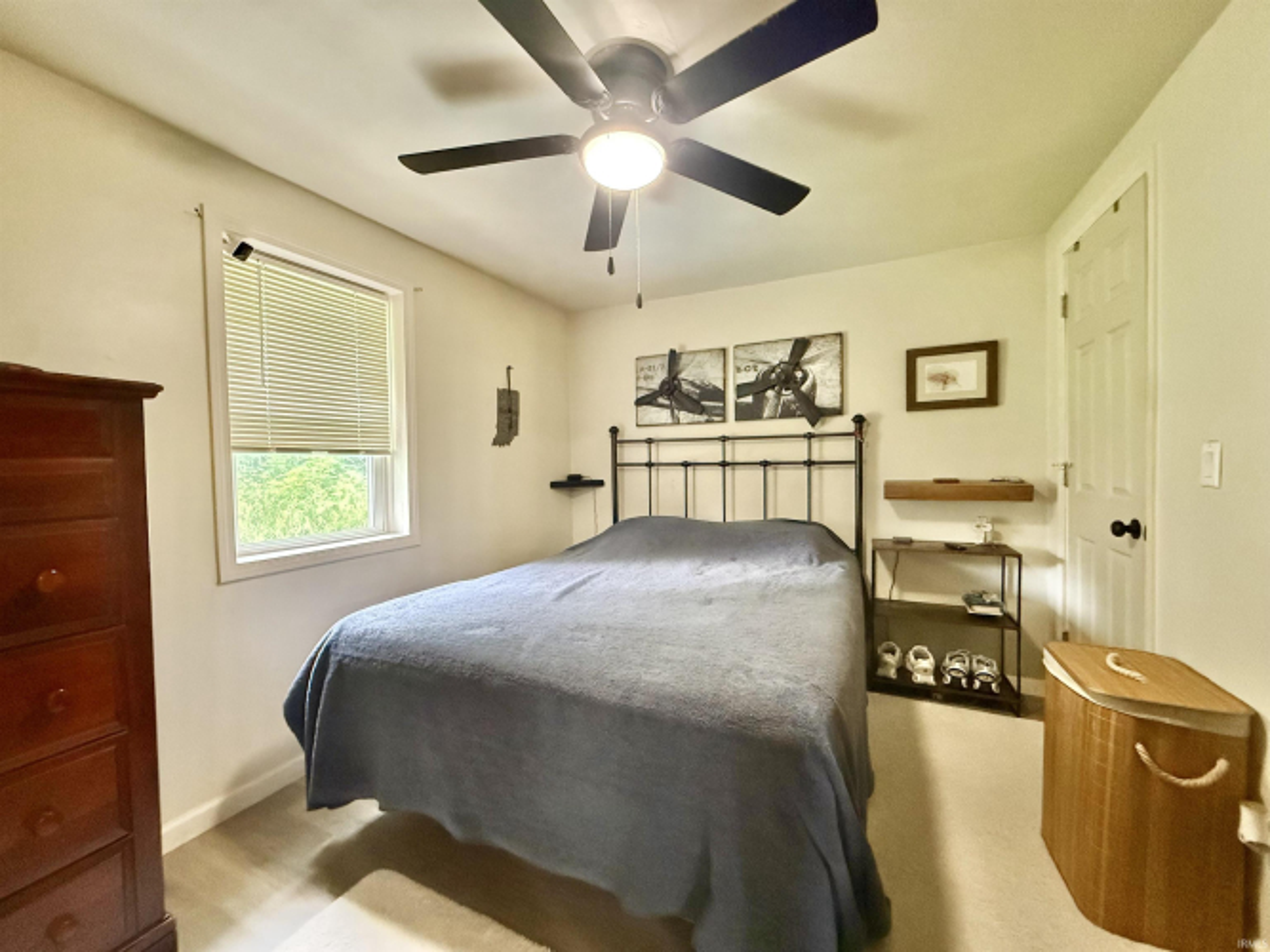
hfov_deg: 102.1
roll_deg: +1.3
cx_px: 635
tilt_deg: -0.9
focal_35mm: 14
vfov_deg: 85.7
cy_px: 476
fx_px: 514
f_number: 2.2
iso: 1000
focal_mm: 2.22
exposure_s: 1/60
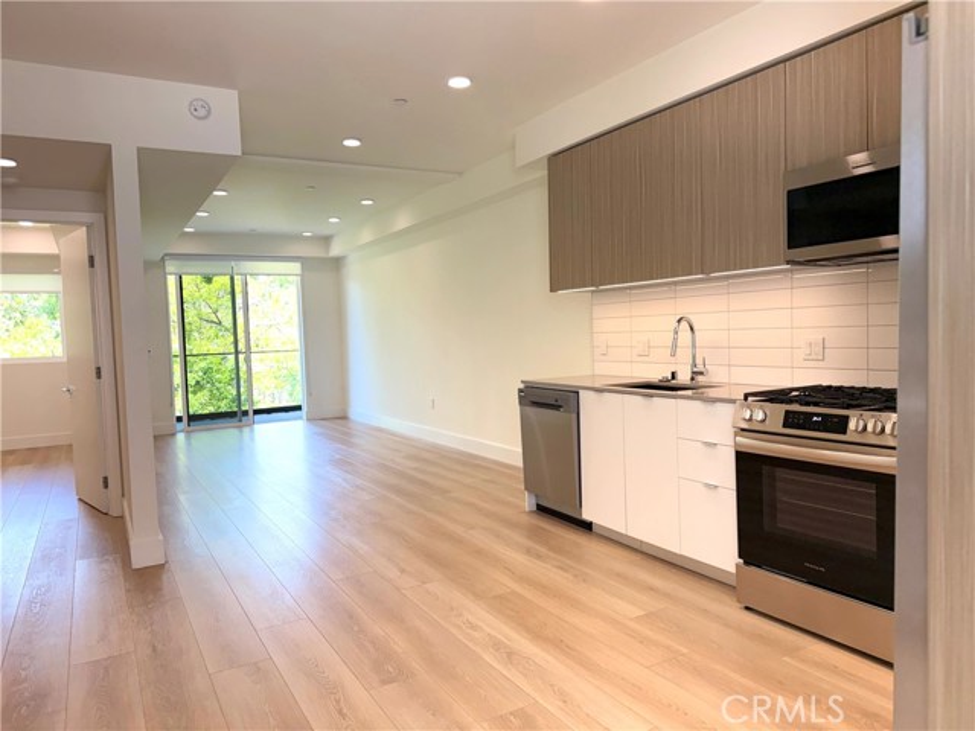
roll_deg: +1.8
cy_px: 366
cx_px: 488
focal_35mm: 24
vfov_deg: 56.8
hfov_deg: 71.6
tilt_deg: -2.6
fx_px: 676
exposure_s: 1/220
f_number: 1.78
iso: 160
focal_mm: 6.76
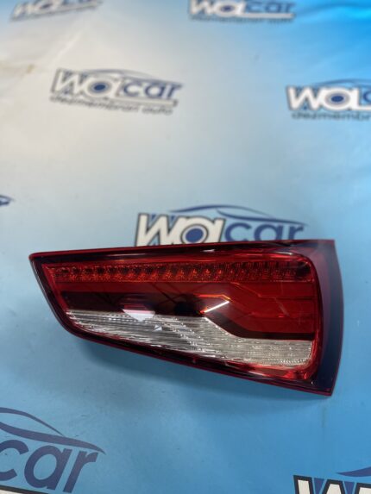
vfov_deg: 67.3
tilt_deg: -55.7
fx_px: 371
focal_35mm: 26
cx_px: 186
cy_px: 247
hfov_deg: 53.1
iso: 125
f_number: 1.6
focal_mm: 5.1
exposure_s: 1/96
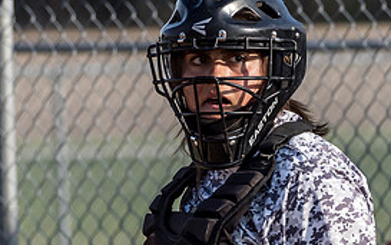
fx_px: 10844
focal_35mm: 1017
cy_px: 165
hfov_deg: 2.1
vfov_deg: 1.3
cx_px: 233
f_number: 5.6
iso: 400
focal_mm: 168
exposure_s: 1/1000
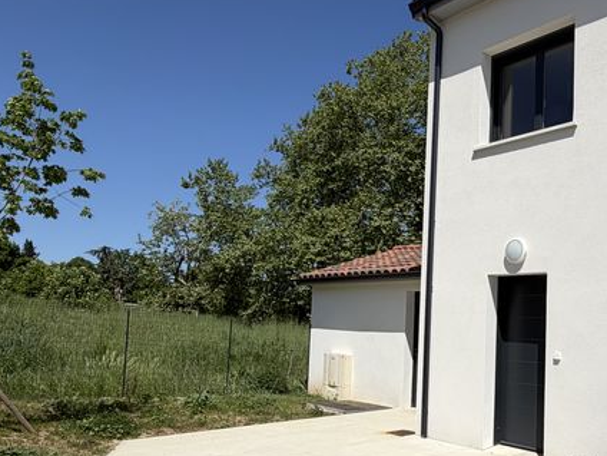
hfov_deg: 53.6
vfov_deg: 42.6
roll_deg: -2.3
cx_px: 432
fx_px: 579
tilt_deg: +4.1
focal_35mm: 33
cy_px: 290
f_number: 2.2
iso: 25
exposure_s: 1/1848
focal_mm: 2.22
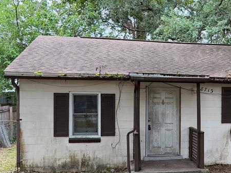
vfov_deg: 26.5
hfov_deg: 32.7
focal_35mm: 55
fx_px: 367
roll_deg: -0.8
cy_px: 109
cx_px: 218
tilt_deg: -0.8
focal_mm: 6.76
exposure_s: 1/456
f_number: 1.78
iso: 100
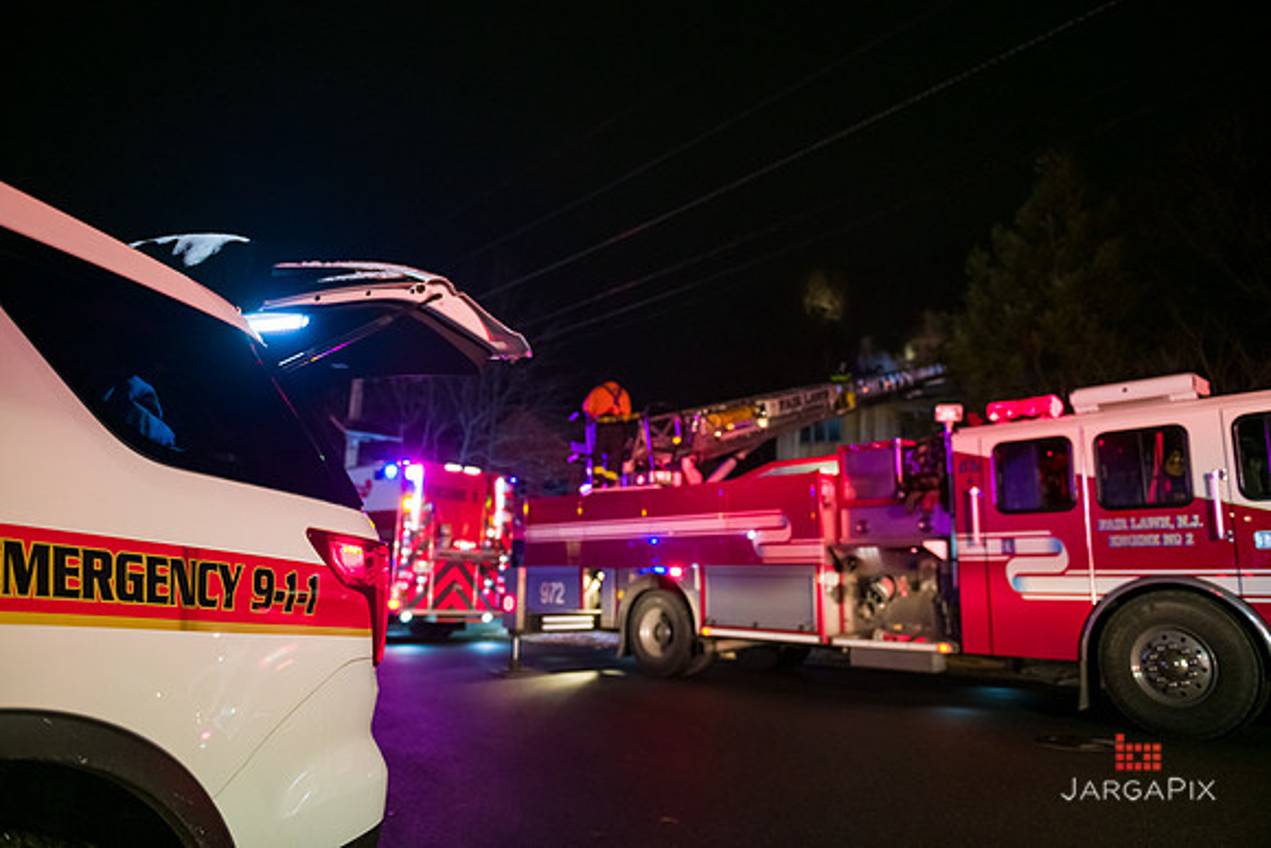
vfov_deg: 53.2
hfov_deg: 73.7
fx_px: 847
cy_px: 424
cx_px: 636
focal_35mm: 24
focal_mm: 24
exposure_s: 1/125
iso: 1600
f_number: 3.2
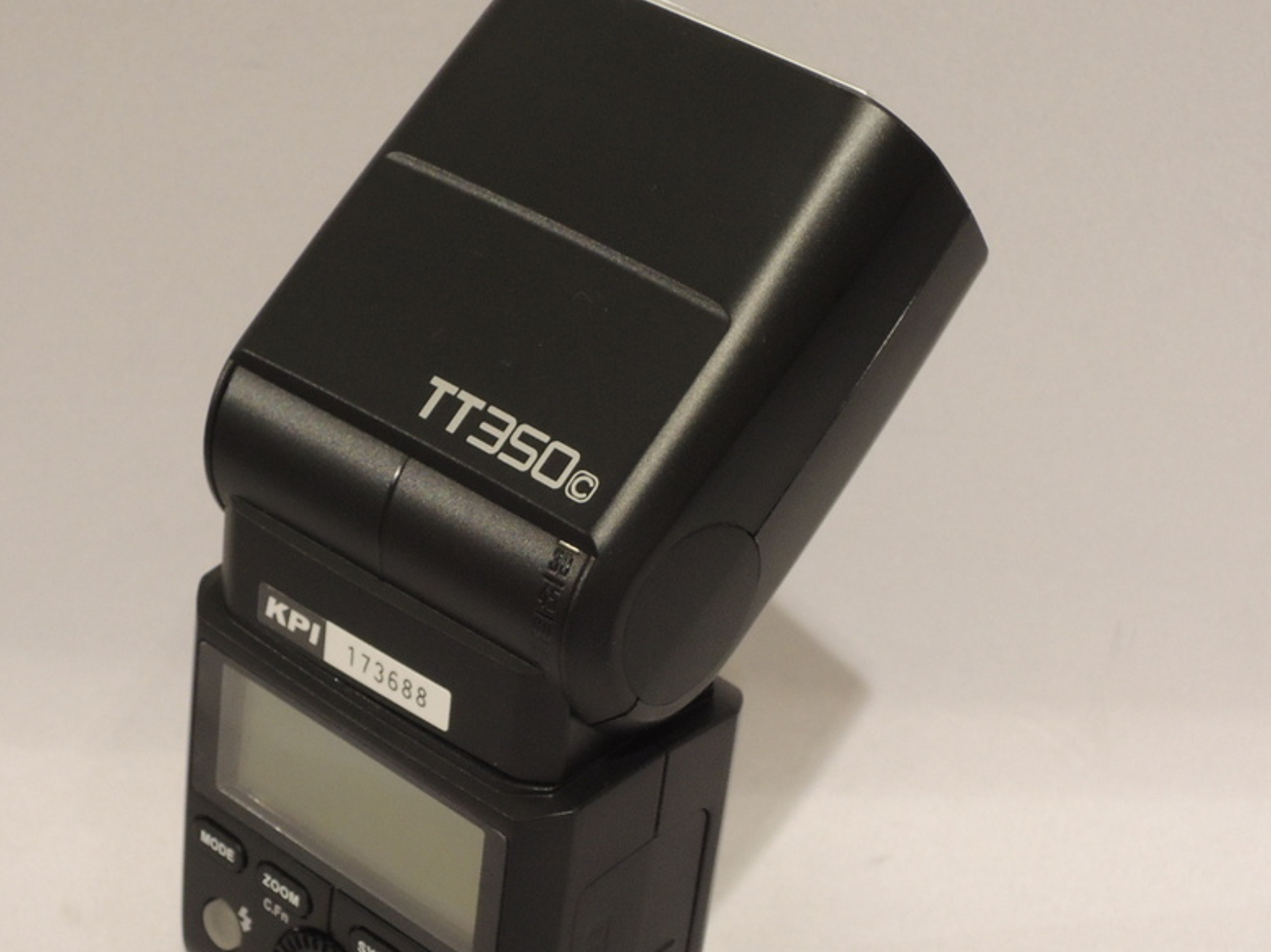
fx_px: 3964
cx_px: 551
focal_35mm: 108
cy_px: 656
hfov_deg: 18.2
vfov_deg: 13.7
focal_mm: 12.5
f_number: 4.5
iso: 360
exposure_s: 1/100
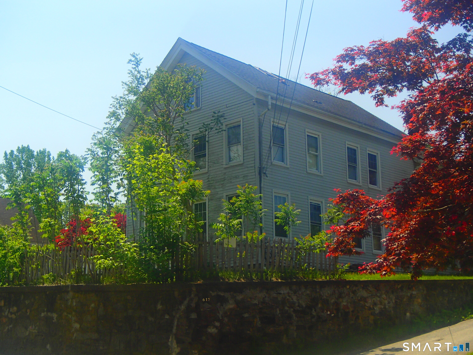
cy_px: 178
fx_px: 711
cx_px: 236
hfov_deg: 36.8
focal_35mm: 52
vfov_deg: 28.0
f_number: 5
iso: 100
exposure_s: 1/640
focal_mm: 9.39
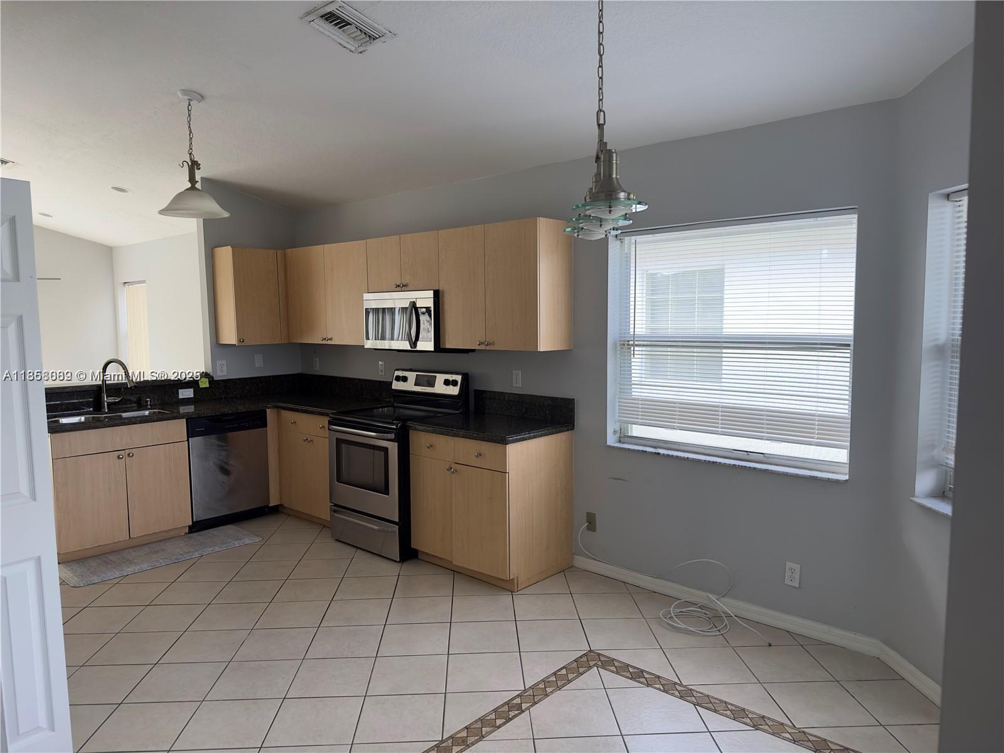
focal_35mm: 24
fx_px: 696
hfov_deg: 71.6
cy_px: 376
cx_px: 502
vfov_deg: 56.8
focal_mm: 6.86
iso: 125
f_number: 1.78
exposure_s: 1/120
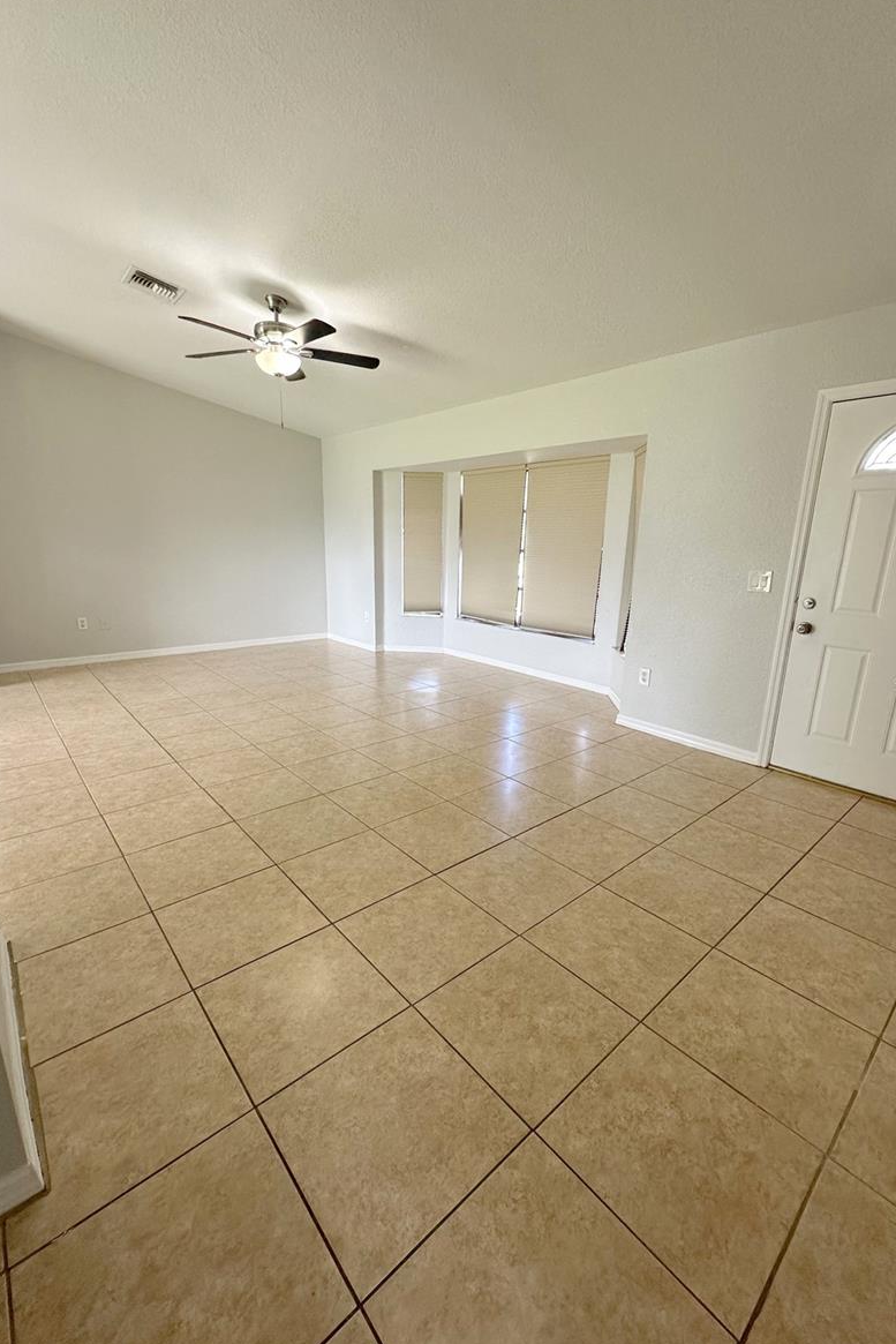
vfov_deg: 100.4
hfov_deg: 77.3
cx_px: 455
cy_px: 684
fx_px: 560
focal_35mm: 15
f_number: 2.2
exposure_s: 1/99
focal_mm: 2.22
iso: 160
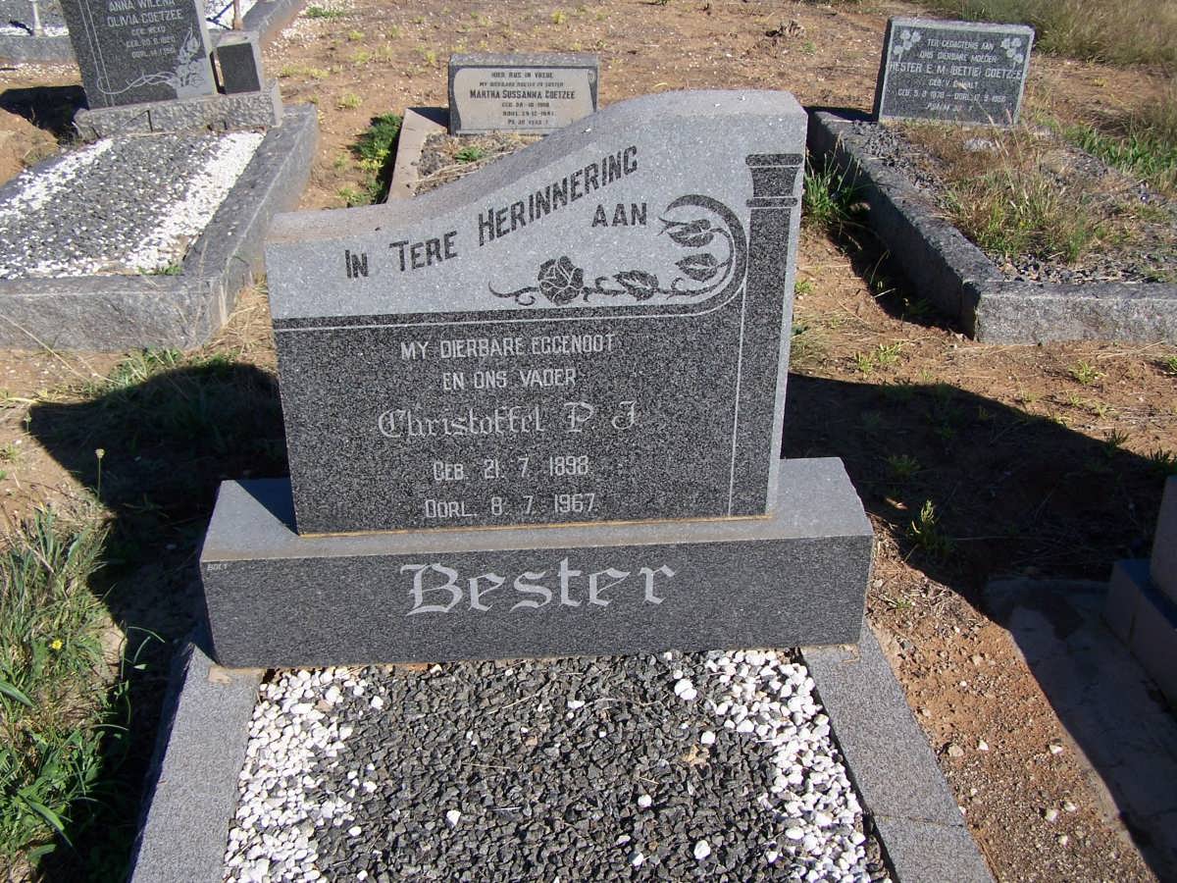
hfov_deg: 49.0
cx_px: 588
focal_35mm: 38
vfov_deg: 37.7
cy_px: 442
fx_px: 1292
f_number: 4
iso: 80
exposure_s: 1/1000
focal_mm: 6.3
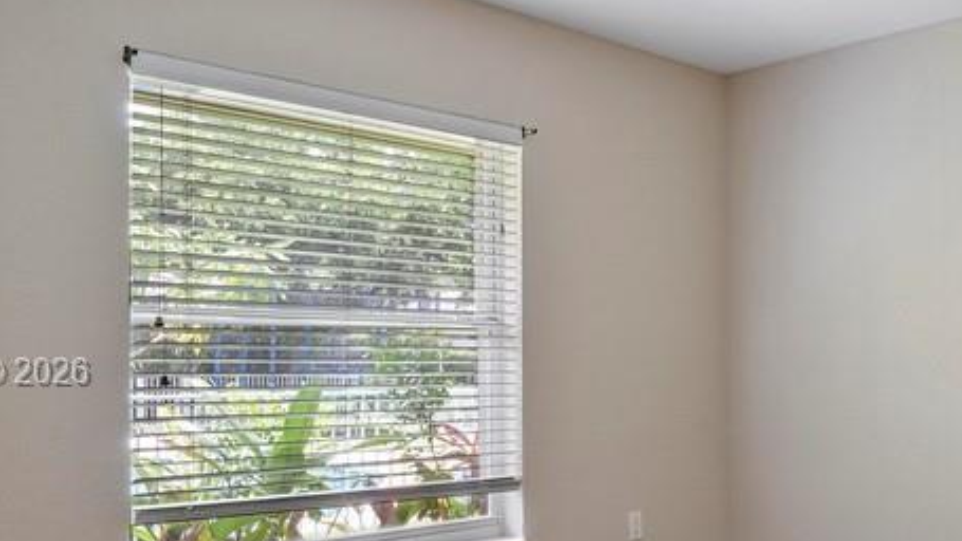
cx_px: 790
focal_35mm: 40
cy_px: 375
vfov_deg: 29.4
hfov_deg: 47.3
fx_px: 1020
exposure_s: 1/13
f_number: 11
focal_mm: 16
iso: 640
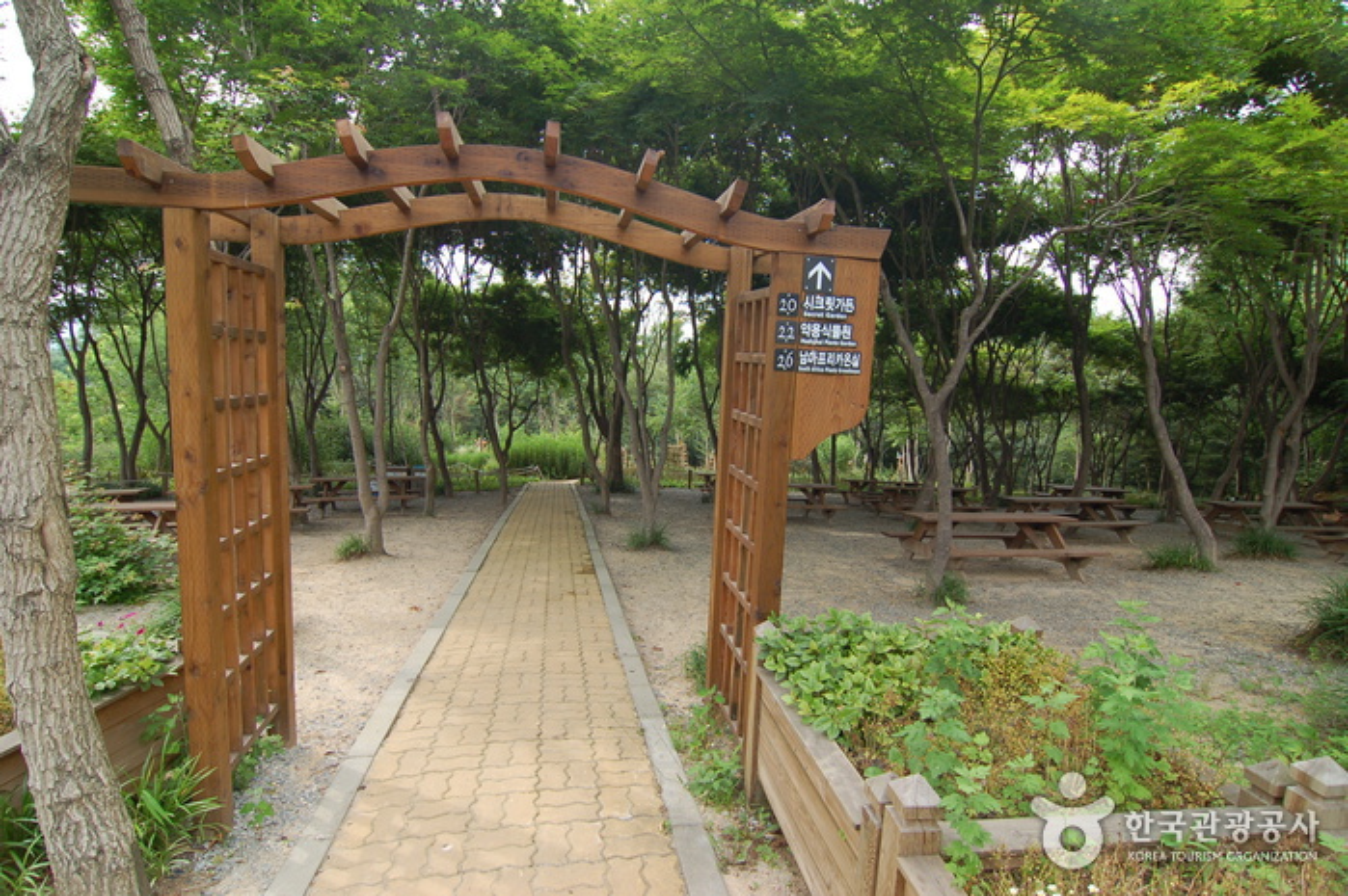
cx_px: 674
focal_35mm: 18
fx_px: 674
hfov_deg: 90.0
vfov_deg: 67.3
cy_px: 448
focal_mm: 12
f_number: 5.6
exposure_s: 1/125
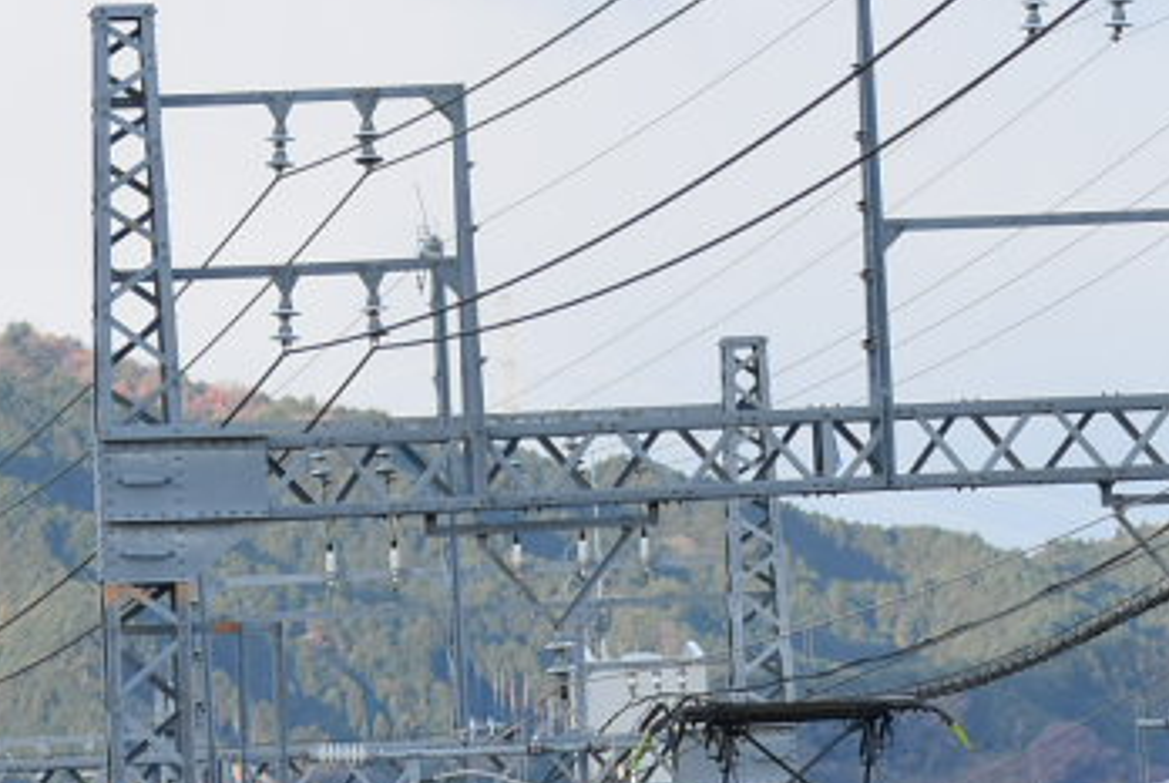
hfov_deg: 3.6
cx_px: 1129
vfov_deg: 2.4
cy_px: 901
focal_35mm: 579
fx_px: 18820
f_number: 4
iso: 640
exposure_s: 1/1000
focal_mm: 105
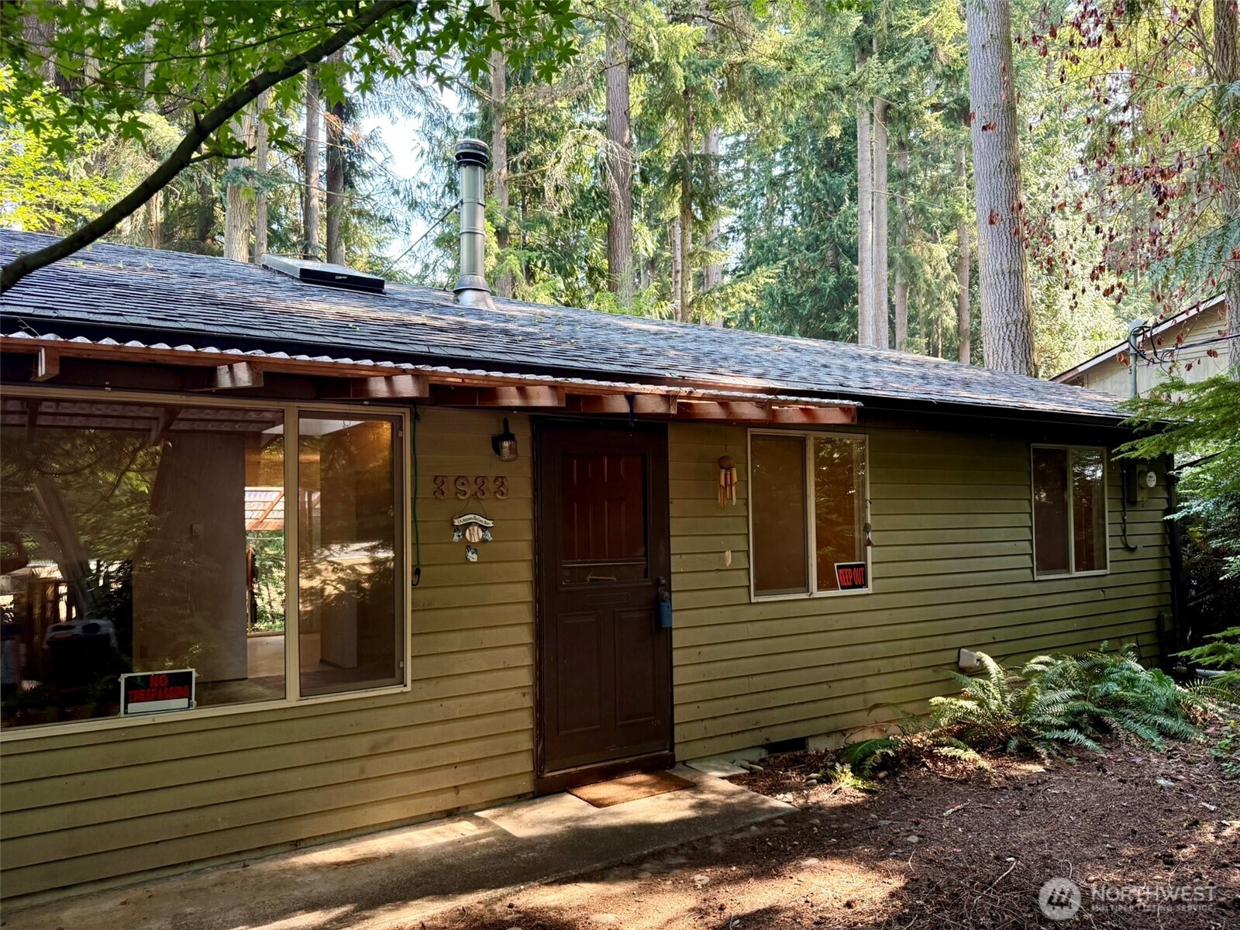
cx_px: 620
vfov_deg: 56.8
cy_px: 465
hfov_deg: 71.6
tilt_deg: +3.2
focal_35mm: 24
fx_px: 860
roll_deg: +0.2
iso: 200
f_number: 1.78
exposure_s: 1/154
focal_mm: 6.76
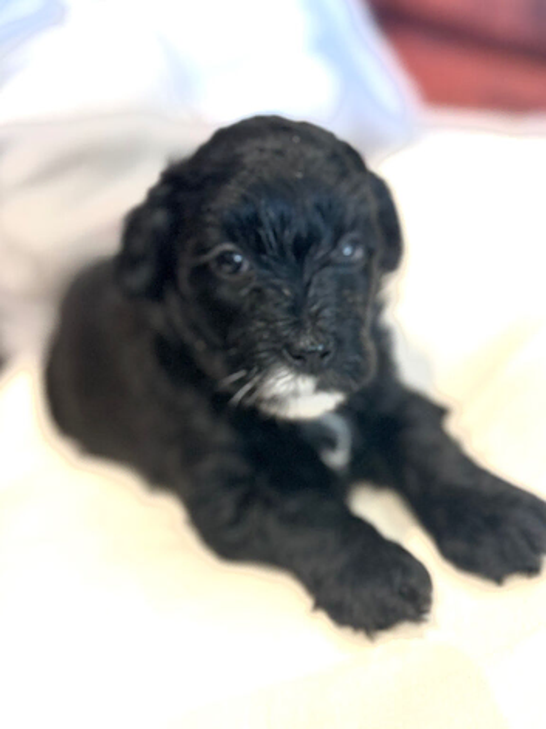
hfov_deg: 53.0
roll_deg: -0.9
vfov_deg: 67.3
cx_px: 273
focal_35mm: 26
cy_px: 364
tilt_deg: -39.7
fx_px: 547
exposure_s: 1/121
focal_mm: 5.7
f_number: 1.5
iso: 125
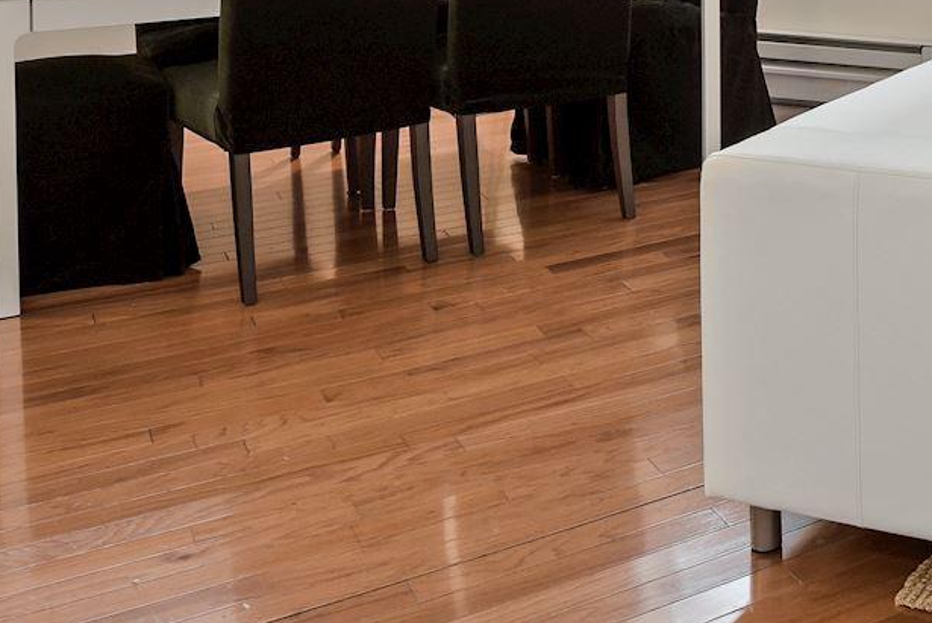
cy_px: -193
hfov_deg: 32.6
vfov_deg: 23.0
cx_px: 1070
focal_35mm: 52
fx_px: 1347
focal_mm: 16
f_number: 8
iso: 400
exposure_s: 1
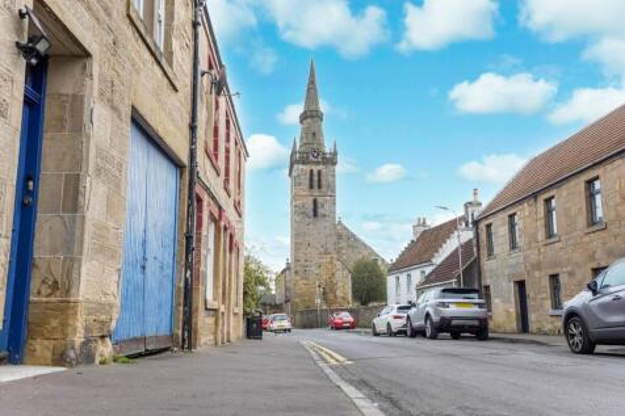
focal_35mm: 35
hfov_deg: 54.5
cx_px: 312
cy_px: 208
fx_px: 607
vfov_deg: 37.8
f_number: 13
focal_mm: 35
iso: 400
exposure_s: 1/100
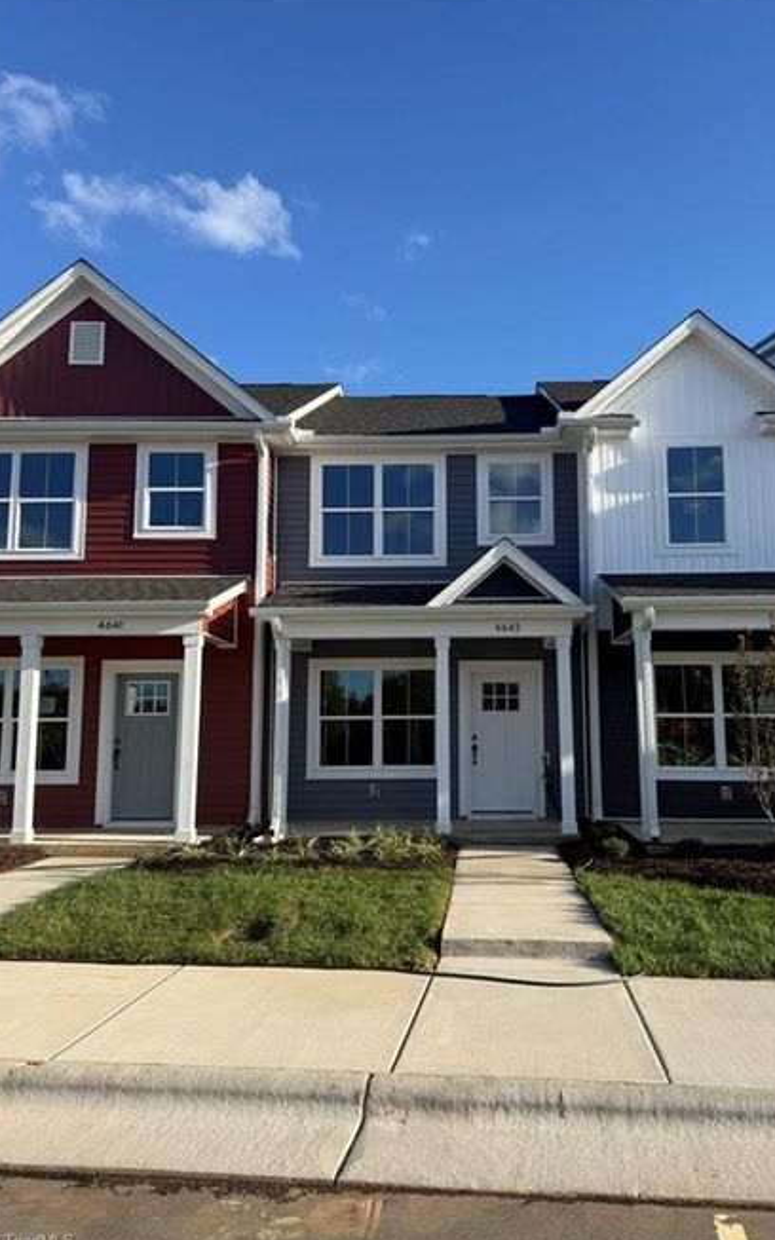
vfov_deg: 70.4
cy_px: 620
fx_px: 879
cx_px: 460
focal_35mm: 26
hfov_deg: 47.3
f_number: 1.78
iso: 80
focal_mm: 6.76
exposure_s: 1/3021
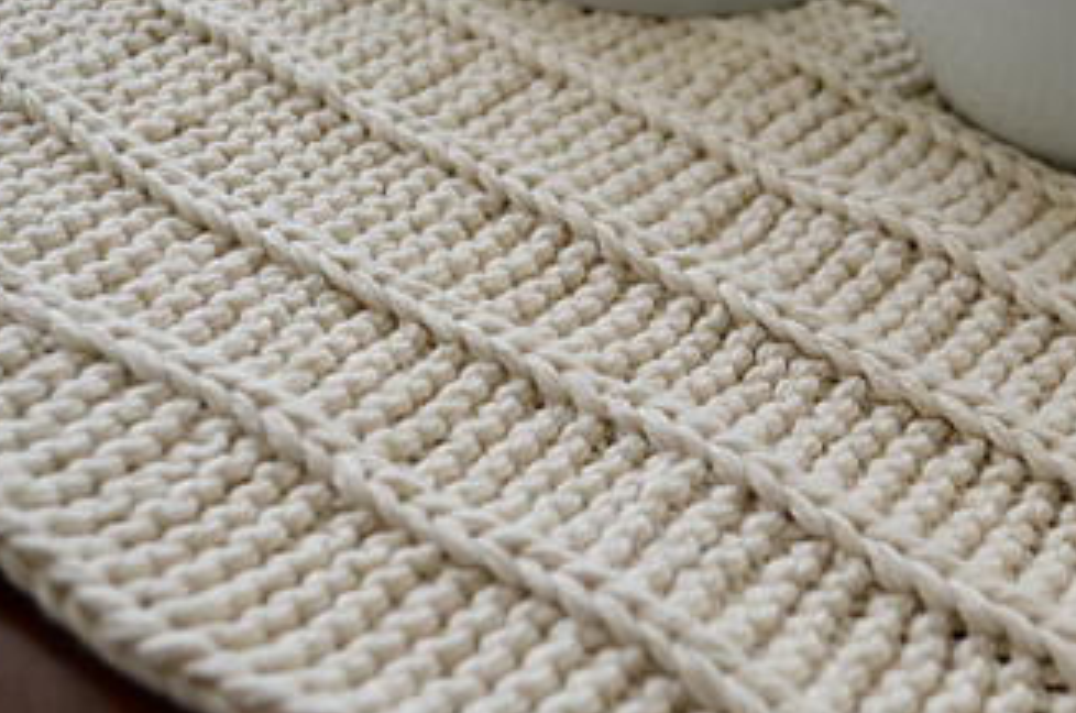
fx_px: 2058
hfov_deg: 29.0
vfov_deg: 19.6
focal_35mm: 69
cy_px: 292
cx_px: 776
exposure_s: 1/60
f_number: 4.5
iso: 720
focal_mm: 30
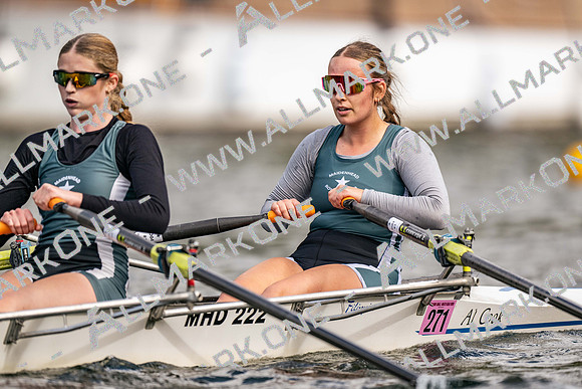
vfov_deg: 2.3
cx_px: 291
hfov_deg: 3.4
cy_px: 194
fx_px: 9707
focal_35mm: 600
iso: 320
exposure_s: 1/2500
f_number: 4
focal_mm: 600
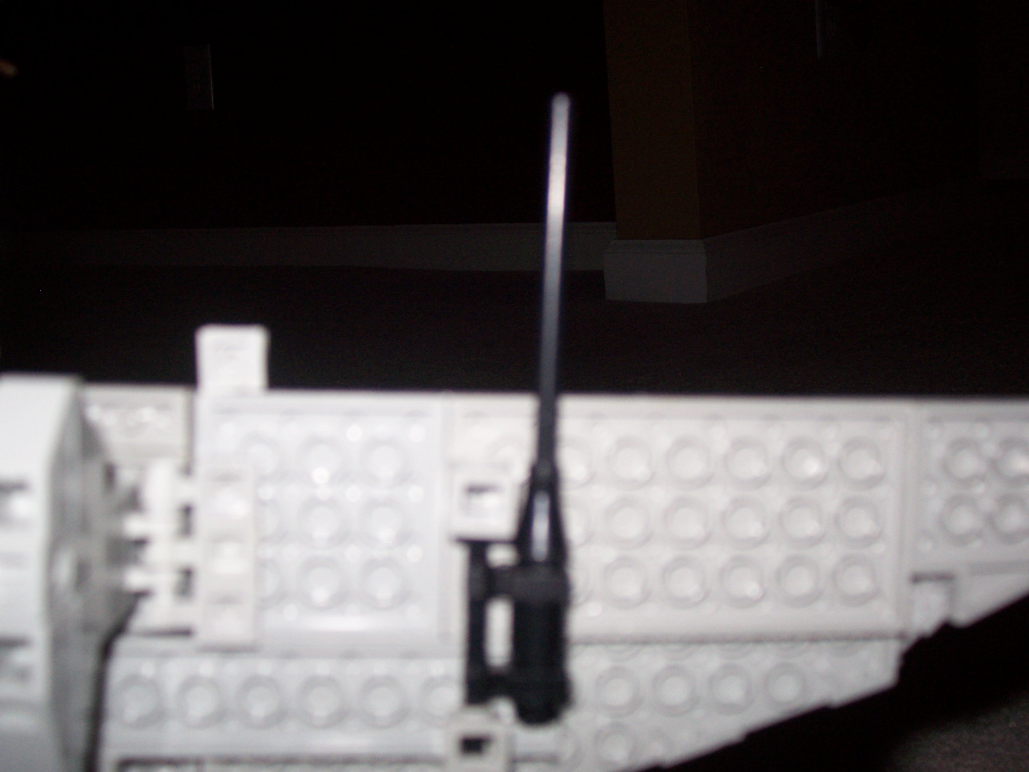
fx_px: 1248
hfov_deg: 44.8
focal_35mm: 42
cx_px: 514
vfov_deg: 34.3
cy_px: 386
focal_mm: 7
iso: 125
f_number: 3
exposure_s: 1/60
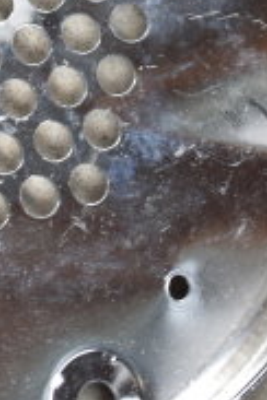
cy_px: -412
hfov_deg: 7.3
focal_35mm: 188
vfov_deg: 10.1
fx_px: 2086
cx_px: -37
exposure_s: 1/40
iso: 280
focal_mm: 25
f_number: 4
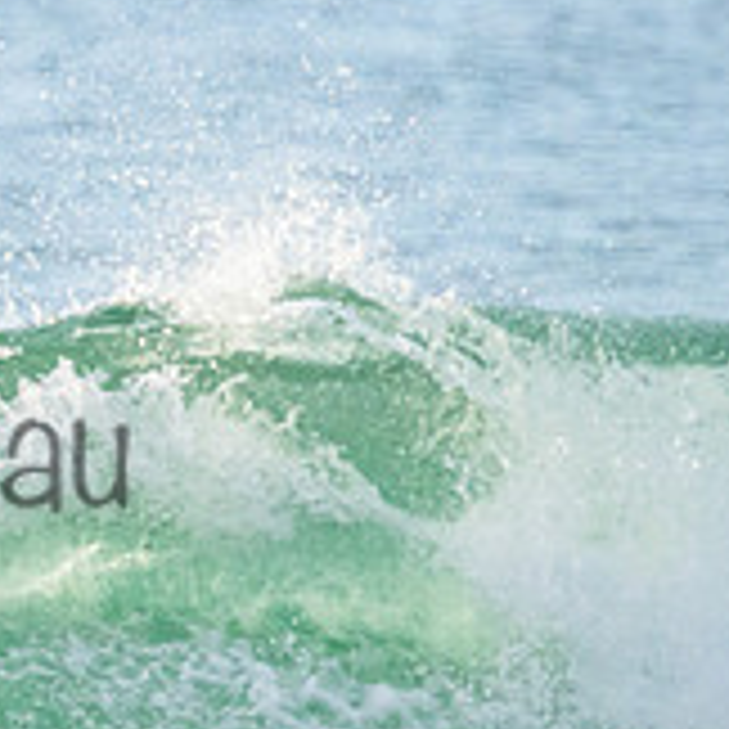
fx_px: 57969
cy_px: 403
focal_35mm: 2433
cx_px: -346
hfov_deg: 0.7
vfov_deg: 0.7
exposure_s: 1/1250
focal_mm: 800
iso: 6400
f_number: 11
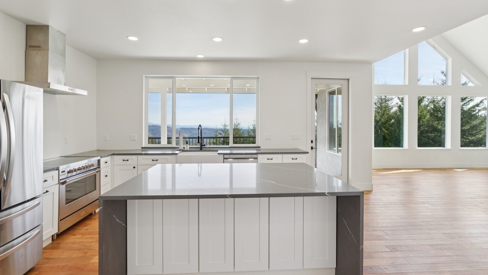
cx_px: 245
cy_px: 135
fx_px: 220
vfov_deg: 63.9
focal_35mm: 17
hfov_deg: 95.9
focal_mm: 16
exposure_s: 1/200
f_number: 8
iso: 400
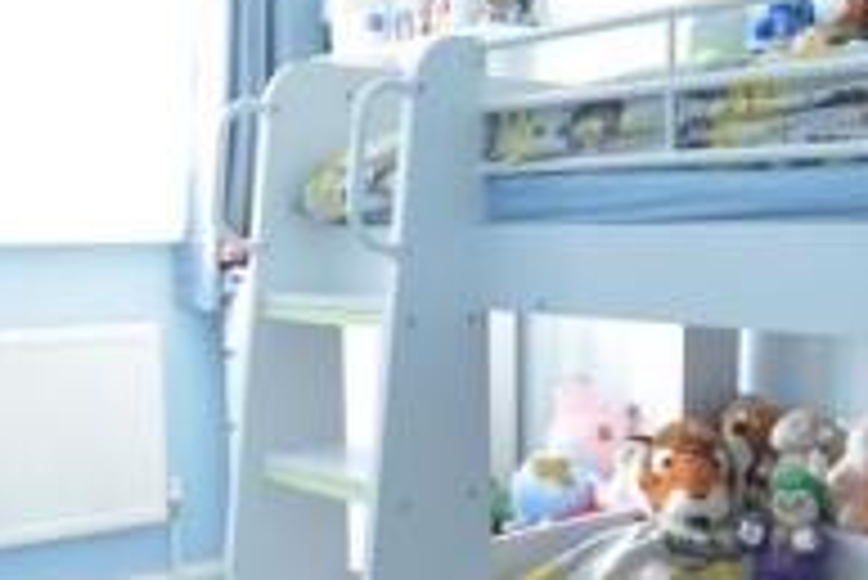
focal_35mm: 51
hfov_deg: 38.8
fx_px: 1231
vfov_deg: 26.3
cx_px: 488
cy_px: 411
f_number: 4
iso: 800
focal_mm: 10
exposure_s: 1/60
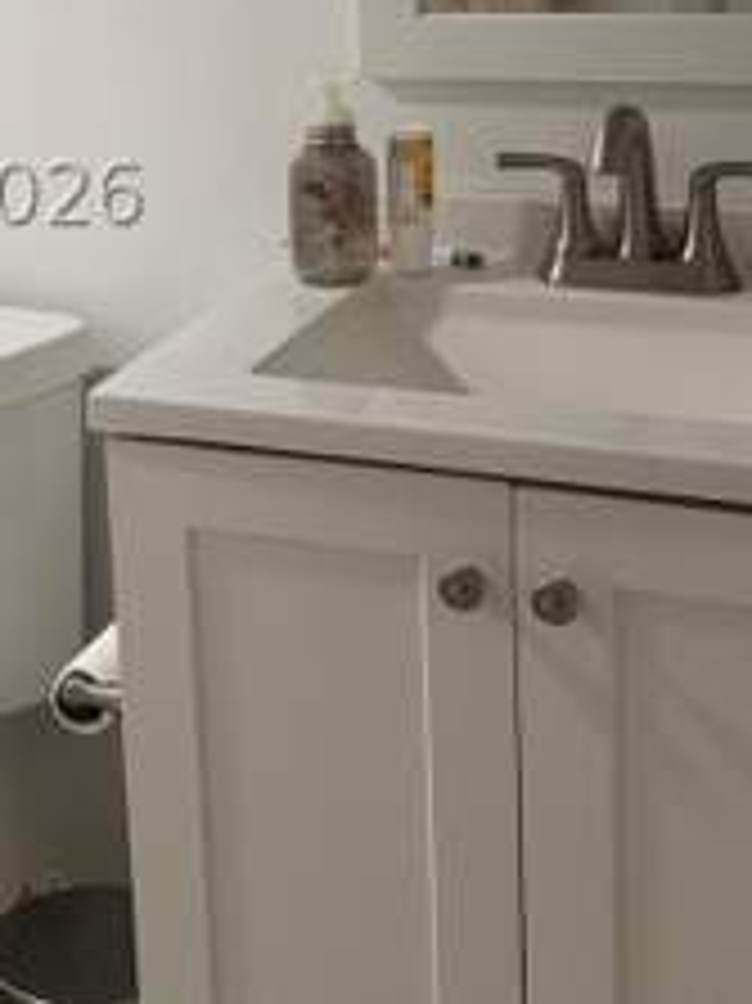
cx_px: 36
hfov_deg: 20.7
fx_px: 2001
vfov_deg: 27.6
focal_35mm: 69
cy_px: 194
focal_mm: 6.76
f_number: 1.78
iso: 500
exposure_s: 1/60
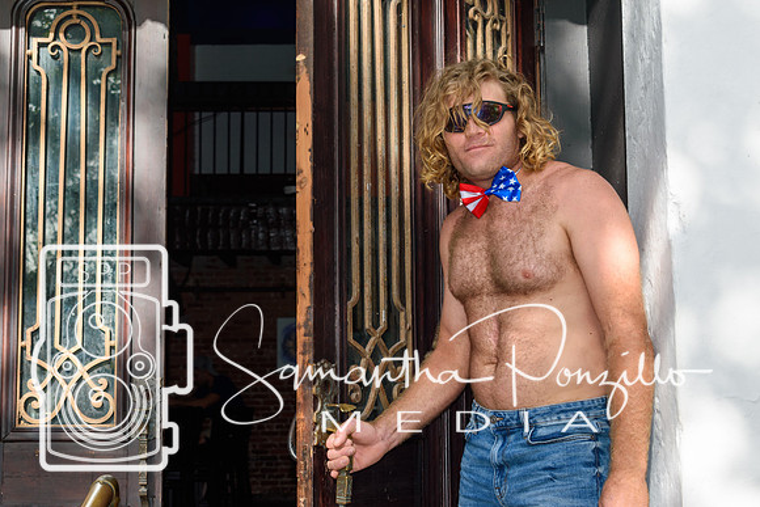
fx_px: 1267
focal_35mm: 60
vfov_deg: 22.6
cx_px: 380
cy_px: 254
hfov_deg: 33.4
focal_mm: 40
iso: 100
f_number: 6.3
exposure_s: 1/160
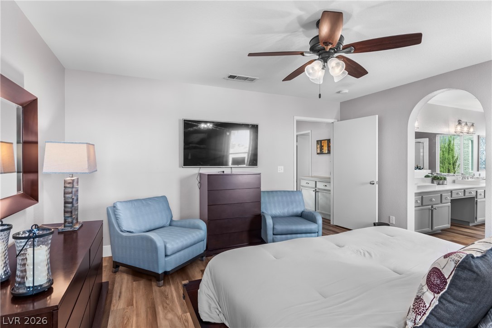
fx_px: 260
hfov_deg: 86.9
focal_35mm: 19
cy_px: 164
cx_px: 246
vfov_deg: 64.6
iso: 400
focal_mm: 19
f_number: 8
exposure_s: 1/6
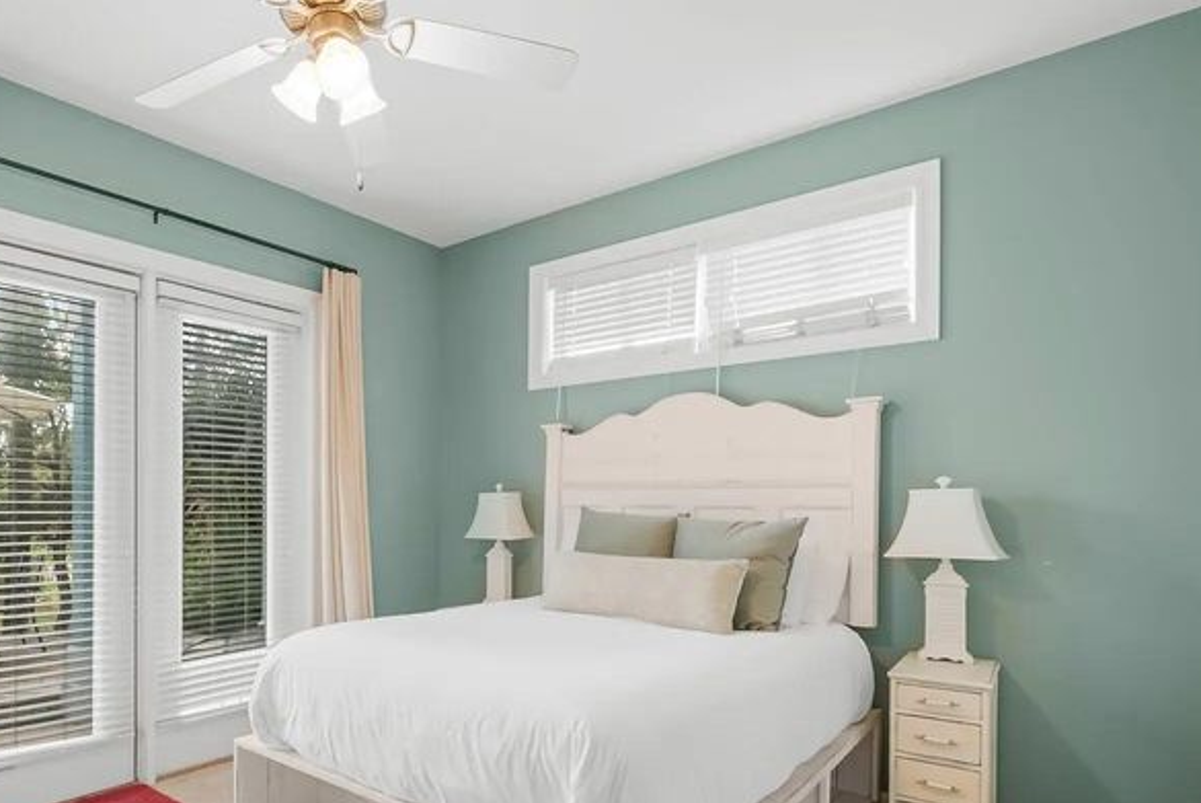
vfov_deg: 58.8
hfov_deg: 78.5
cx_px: 398
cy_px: 503
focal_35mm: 21
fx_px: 701
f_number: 9
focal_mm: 12
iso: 400
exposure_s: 1/13
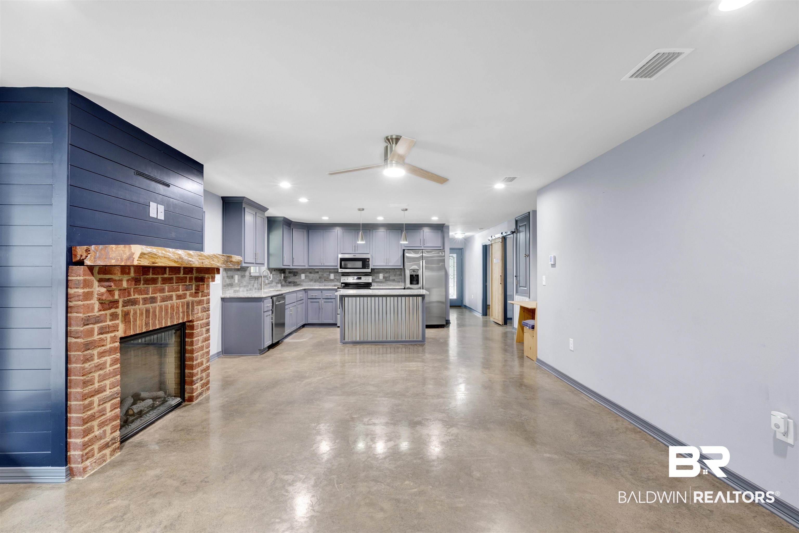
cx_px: 400
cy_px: 266
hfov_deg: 98.5
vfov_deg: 75.5
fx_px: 344
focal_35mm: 16
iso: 400
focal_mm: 15.5
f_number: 14
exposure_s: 1/1.25
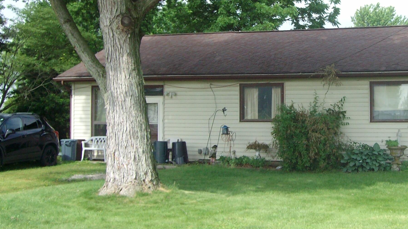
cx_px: 297
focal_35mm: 64
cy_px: 58
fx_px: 692
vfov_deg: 18.7
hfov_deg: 32.3
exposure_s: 1/83.8
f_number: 7.2
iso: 80
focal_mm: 5.8
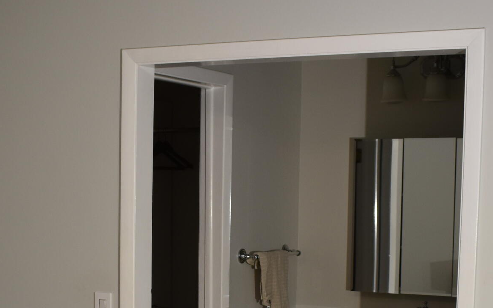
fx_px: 954
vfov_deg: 17.9
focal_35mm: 71
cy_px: 308
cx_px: 241
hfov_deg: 29.0
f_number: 5
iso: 400
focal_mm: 18
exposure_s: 1/100
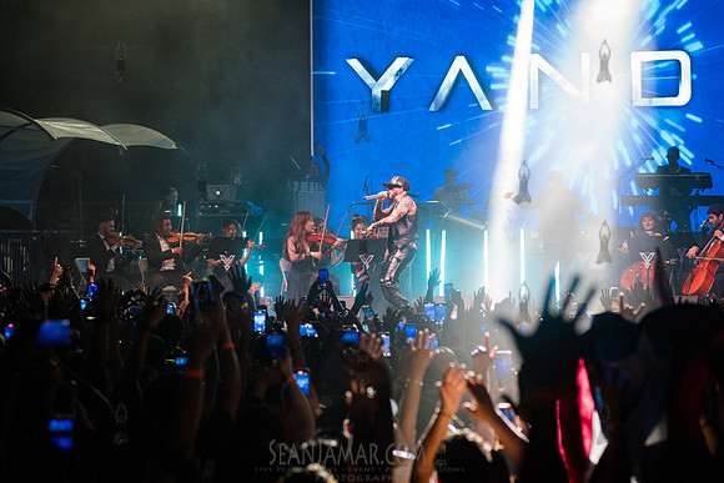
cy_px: 242
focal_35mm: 121
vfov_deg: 11.4
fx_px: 2429
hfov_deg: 17.0
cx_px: 362
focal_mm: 120
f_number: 4
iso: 5000
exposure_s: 1/500
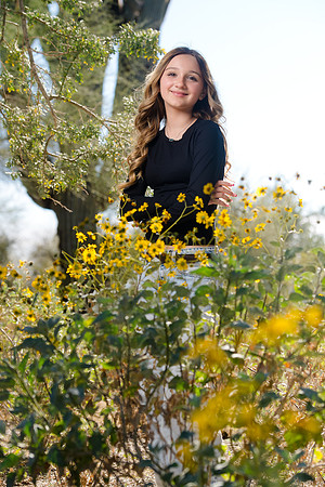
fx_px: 1422
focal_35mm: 105
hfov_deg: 13.0
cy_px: 244
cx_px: 162
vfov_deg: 19.5
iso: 100
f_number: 5.6
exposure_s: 1/250
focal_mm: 105
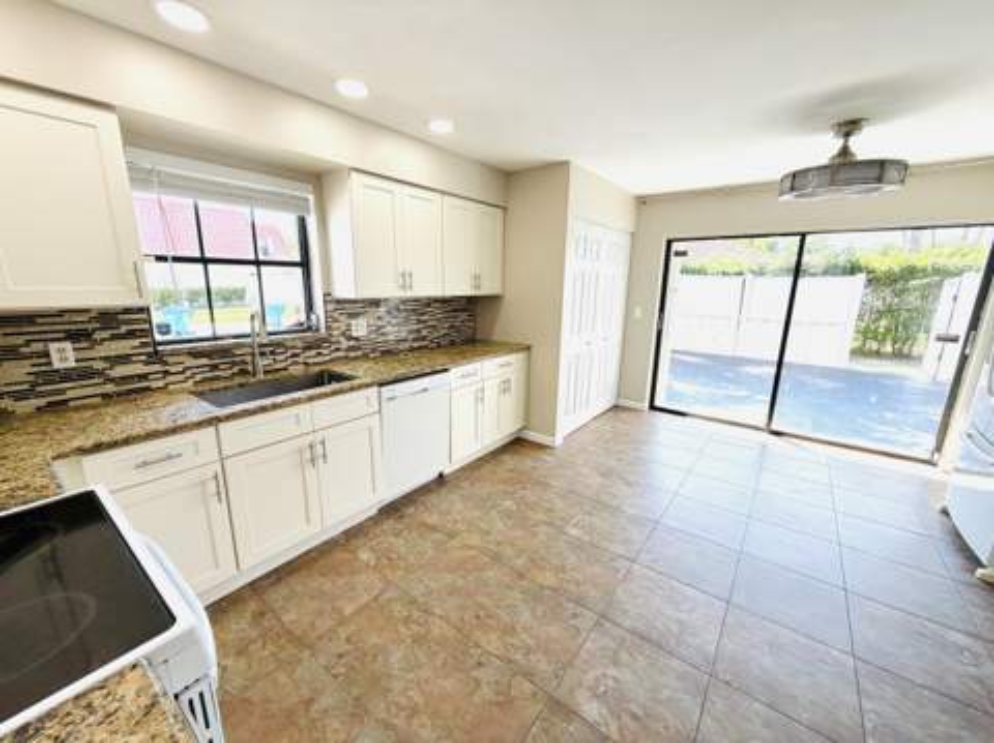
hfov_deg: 102.1
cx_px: 497
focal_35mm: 14
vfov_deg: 85.6
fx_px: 402
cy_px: 372
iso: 50
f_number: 2.2
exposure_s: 1/163
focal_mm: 2.22
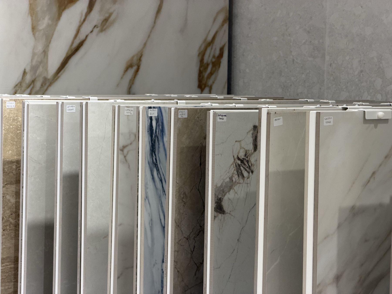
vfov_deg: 14.8
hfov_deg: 19.6
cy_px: 147
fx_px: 1132
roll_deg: -0.9
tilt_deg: -3.3
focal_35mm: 100
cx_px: 196
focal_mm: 16.89
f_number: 2.8
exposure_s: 1/100
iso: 250
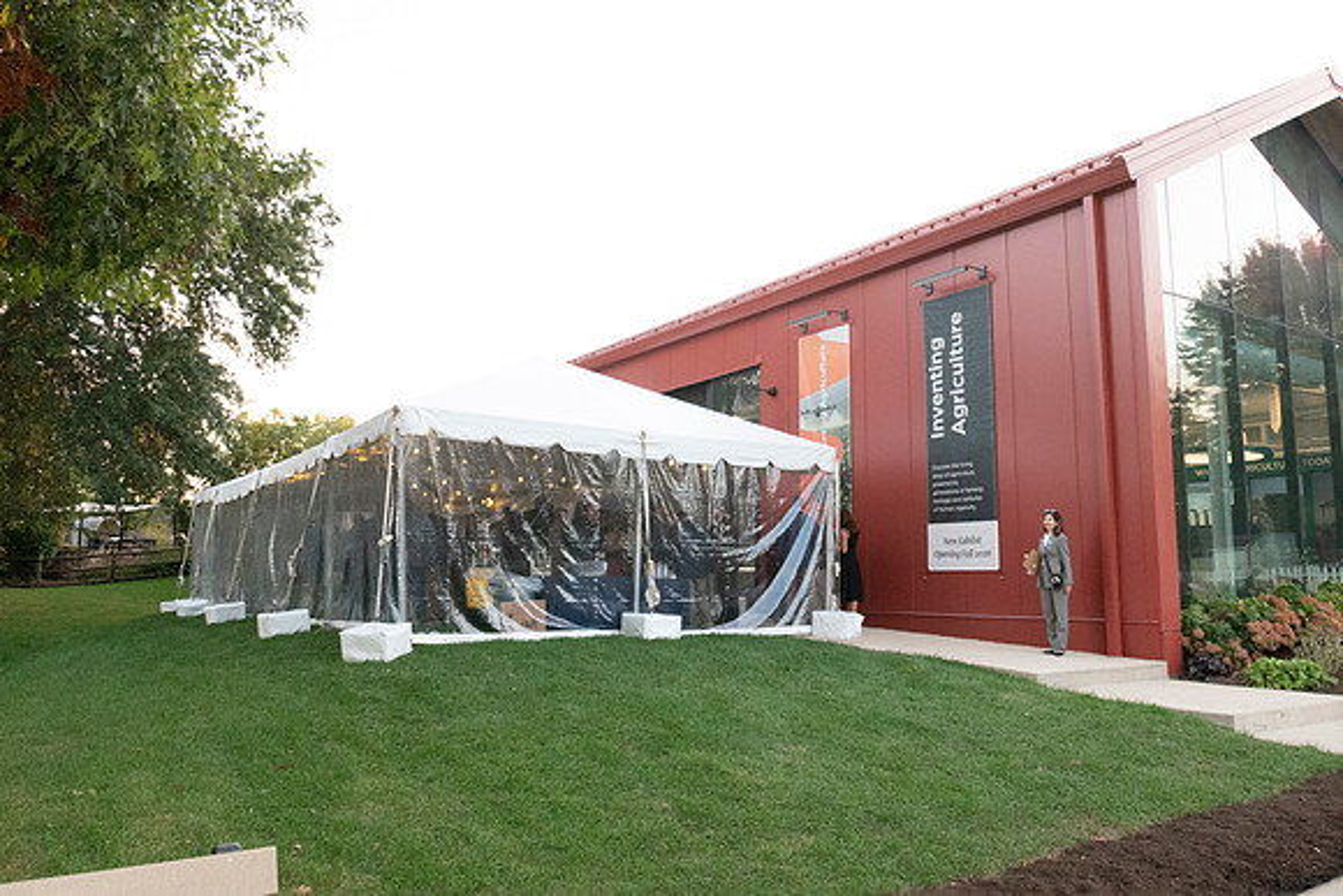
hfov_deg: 67.4
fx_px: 1007
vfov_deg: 48.0
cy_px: 448
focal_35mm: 27
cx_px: 672
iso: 3200
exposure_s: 1/80
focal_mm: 18
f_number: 13
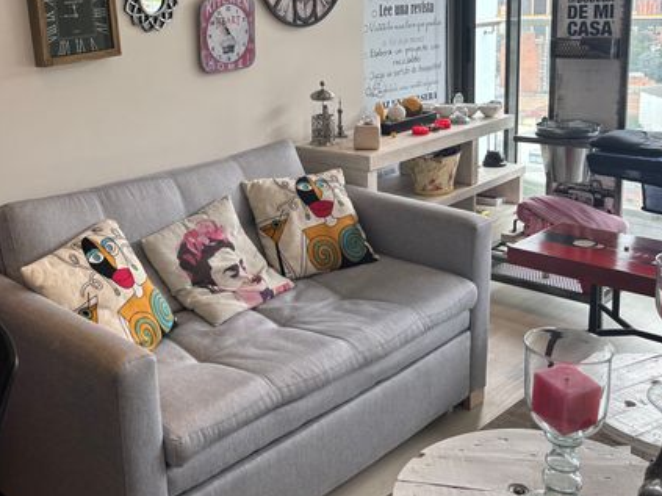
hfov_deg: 44.7
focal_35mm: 41
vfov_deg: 34.4
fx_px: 784
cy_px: 127
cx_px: 193
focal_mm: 5.96
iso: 40
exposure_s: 1/121
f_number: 1.6
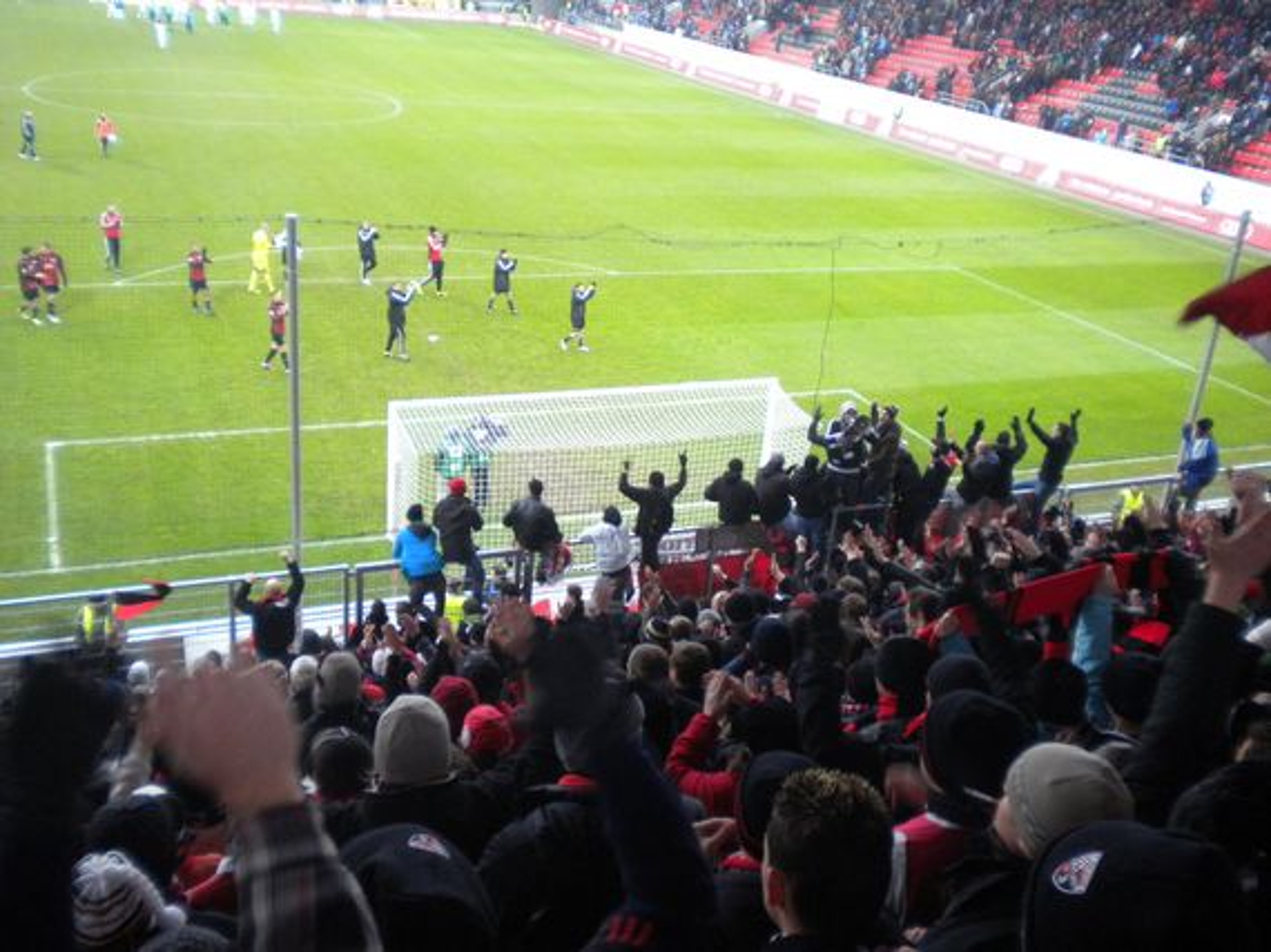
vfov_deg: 40.7
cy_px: 476
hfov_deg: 52.6
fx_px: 1285
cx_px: 636
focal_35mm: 35
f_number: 3.1
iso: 249
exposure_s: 1/55.4
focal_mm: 6.3
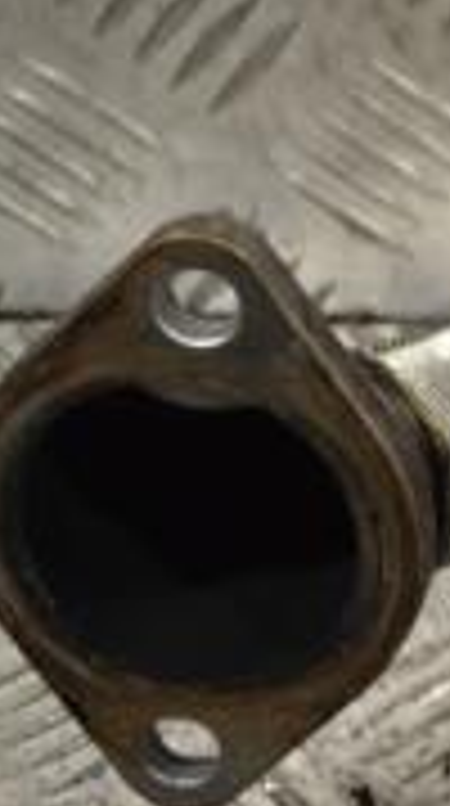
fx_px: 3604
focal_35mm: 169
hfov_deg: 6.6
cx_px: 1224
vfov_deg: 12.8
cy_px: 455
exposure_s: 1/125
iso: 400
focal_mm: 32
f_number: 5.6
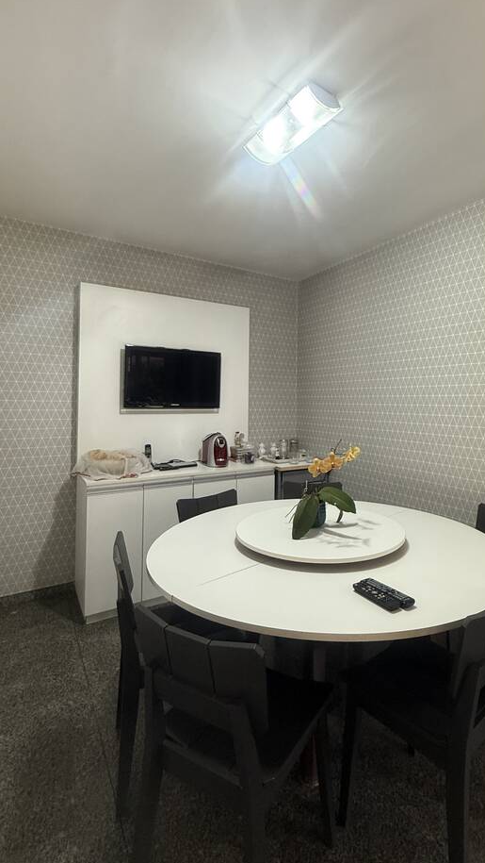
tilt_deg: +1.5
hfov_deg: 60.2
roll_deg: -1.0
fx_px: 411
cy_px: 398
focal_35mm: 18
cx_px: 306
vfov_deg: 92.5
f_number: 2.2
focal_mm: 2.22
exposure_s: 1/60
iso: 320
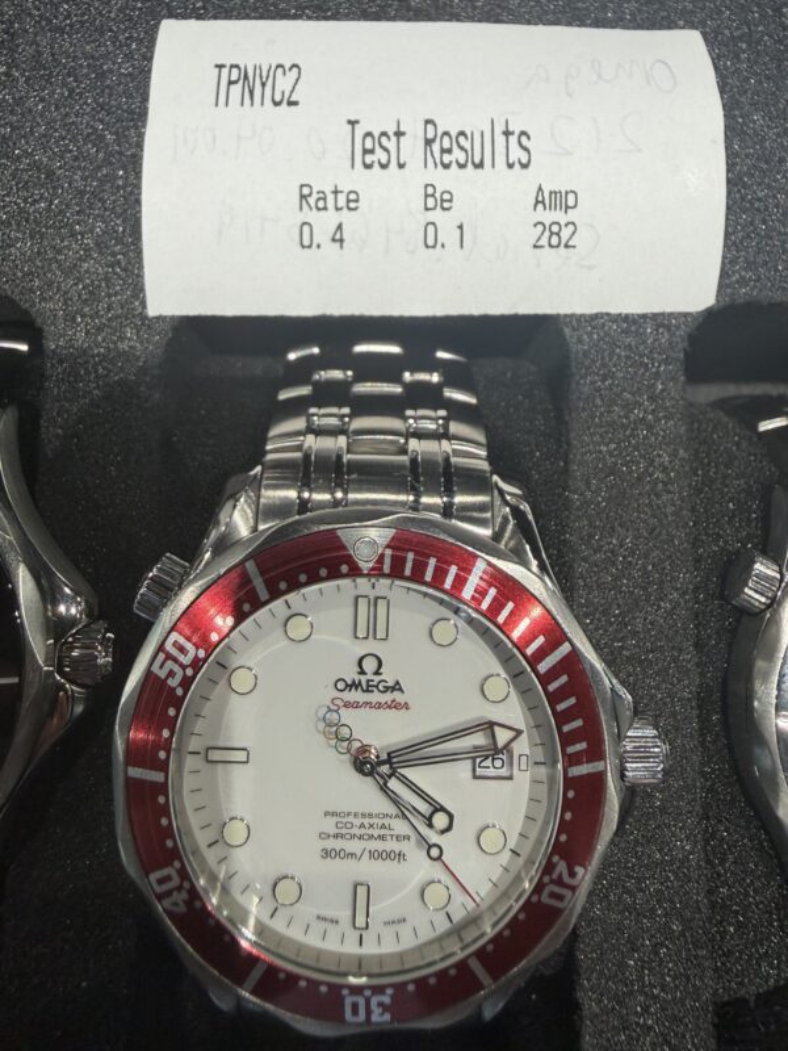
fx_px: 728
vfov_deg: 71.6
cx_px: 394
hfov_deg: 56.8
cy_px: 526
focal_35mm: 24
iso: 125
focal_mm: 2.22
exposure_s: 1/120
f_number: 2.2
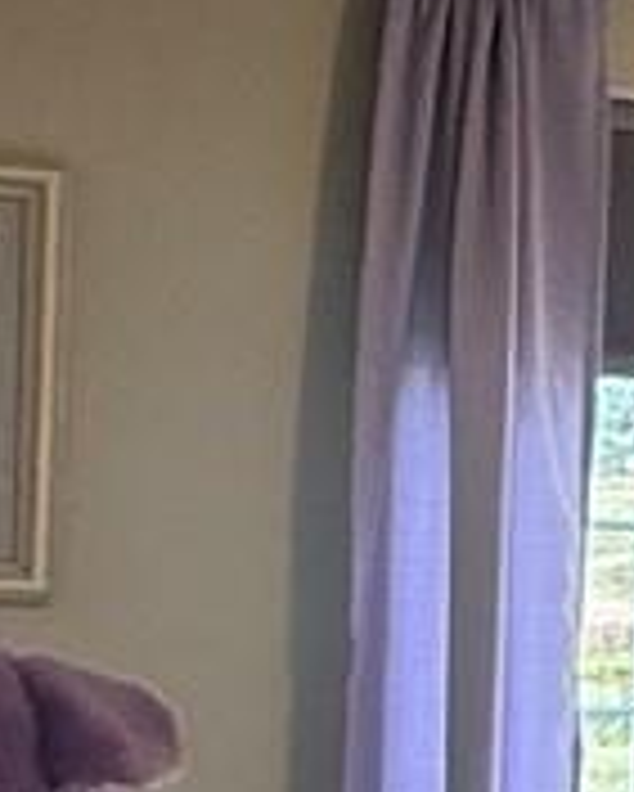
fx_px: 2906
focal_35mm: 124
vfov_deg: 15.4
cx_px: 1709
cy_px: 639
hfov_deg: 10.2
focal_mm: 2.22
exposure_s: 1/120
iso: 200
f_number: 2.2
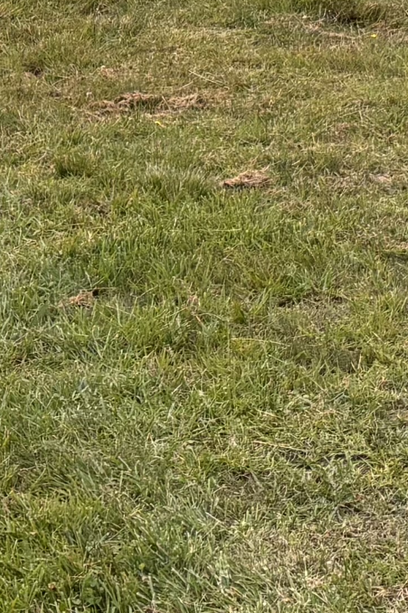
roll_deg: -3.7
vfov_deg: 13.6
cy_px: -341
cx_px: 177
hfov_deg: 9.7
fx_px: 2397
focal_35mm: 141
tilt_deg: -0.3
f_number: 1.6
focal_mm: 5.96
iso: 50
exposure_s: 1/3413
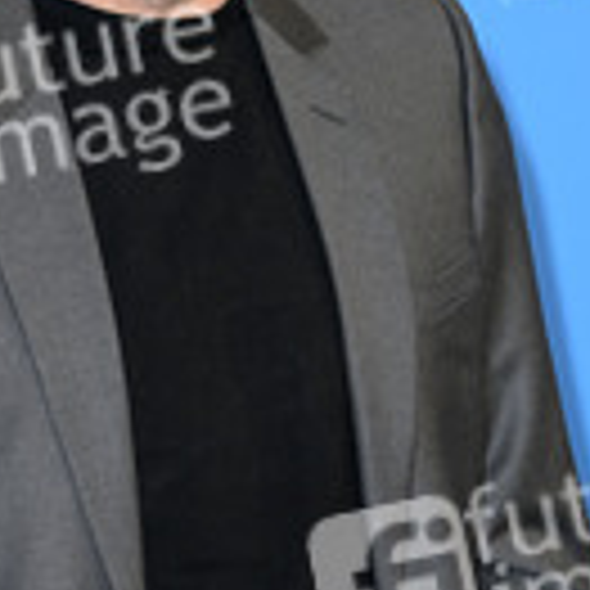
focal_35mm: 300
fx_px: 5785
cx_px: 131
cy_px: 338
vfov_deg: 5.8
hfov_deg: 5.8
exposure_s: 1/250
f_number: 5.6
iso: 1000
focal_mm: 116
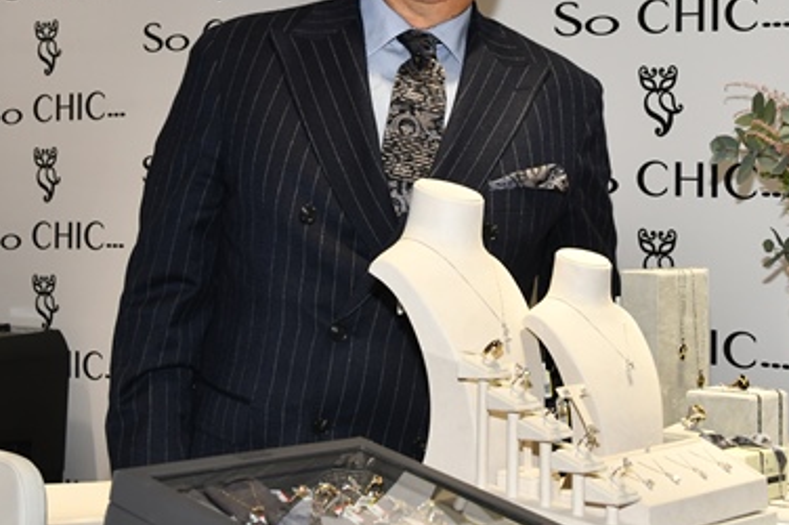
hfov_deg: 22.1
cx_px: 449
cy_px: 74
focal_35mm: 92
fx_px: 2015
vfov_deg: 14.7
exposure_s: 1/200
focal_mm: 45
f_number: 8
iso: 640
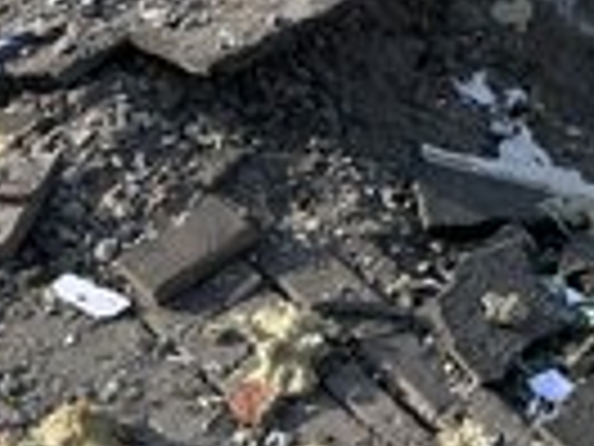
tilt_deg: -28.9
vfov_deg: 18.2
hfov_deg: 22.3
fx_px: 1356
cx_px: 760
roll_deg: +0.5
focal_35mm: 79
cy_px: -9
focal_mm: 5.7
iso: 50
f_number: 1.5
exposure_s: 1/2083
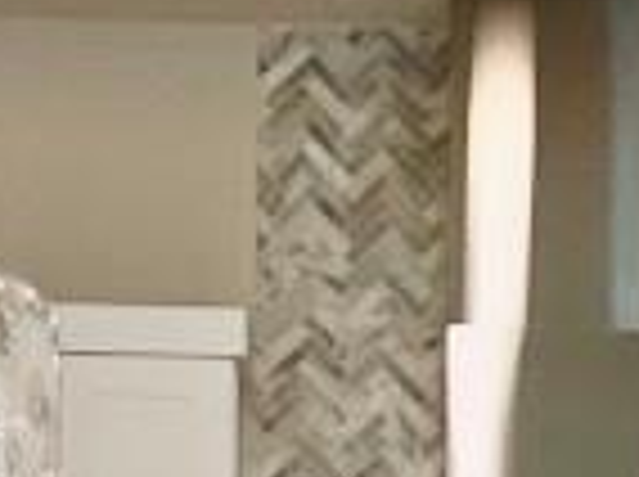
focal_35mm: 195
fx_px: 3594
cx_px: 616
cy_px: 1080
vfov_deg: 7.2
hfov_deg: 10.1
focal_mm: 3
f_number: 1.8
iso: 50
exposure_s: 1/60
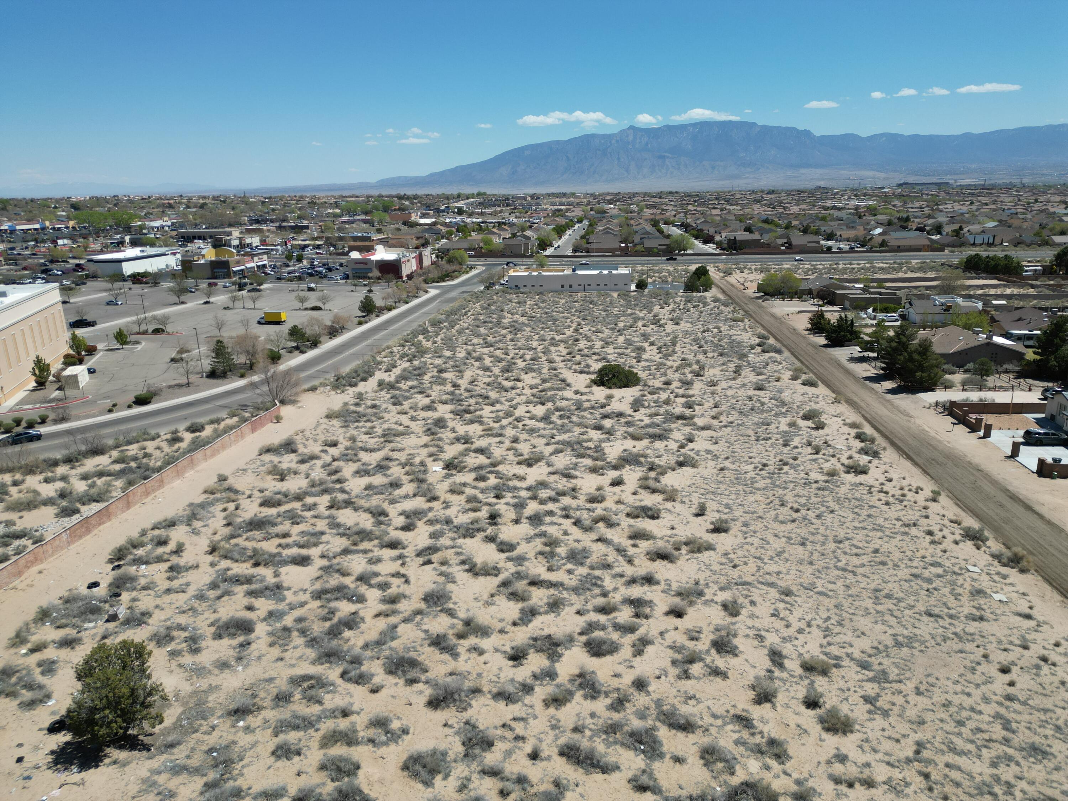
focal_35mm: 24
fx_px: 740
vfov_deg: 56.8
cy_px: 400
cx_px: 534
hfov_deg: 71.6
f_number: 1.7
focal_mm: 6.72
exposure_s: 1/3200
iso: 100
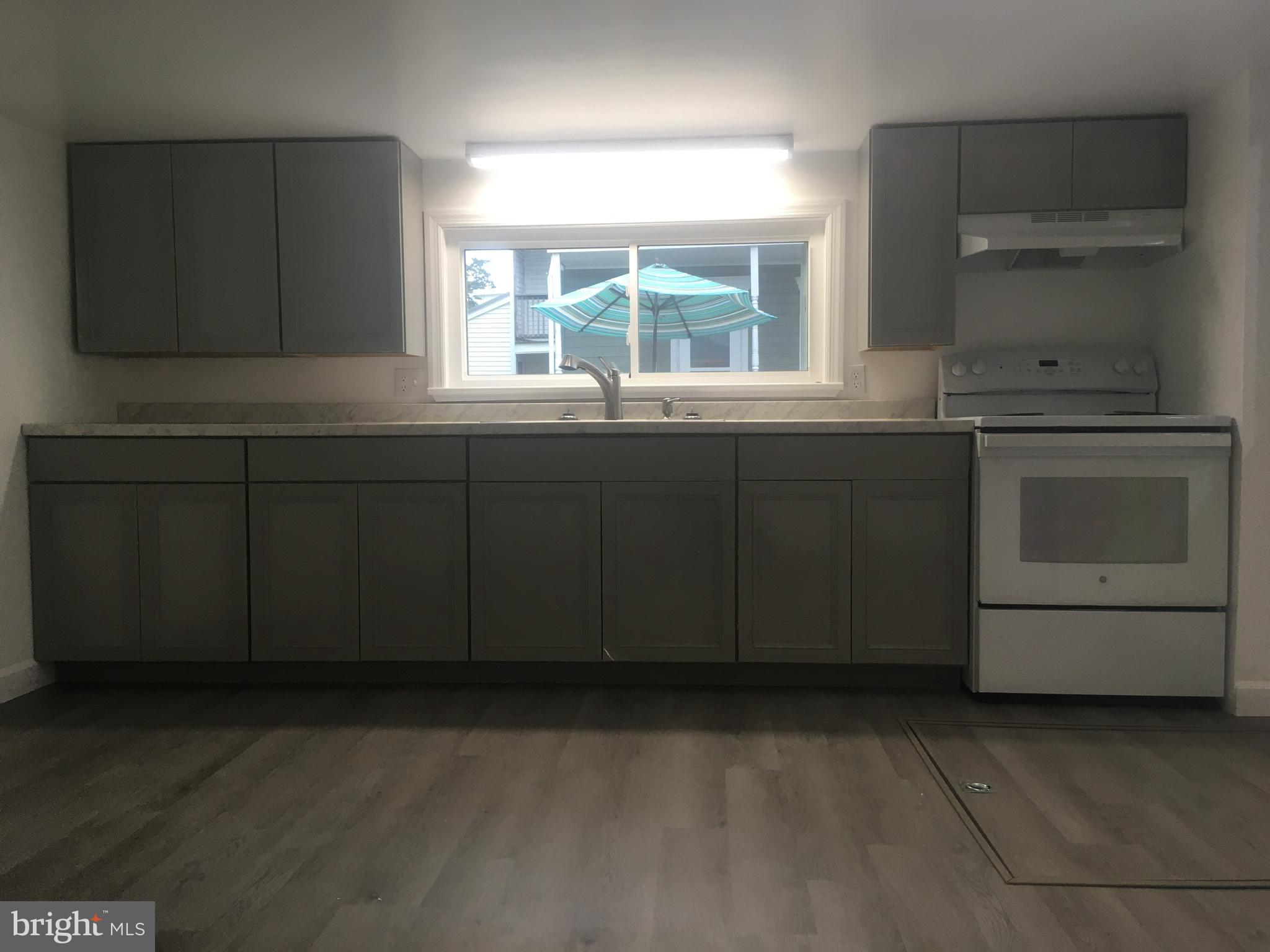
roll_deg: +1.0
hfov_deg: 61.7
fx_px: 1064
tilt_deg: -4.6
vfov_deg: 48.2
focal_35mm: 29
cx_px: 635
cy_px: 476
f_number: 2.2
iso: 25
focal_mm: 4.15
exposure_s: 1/30
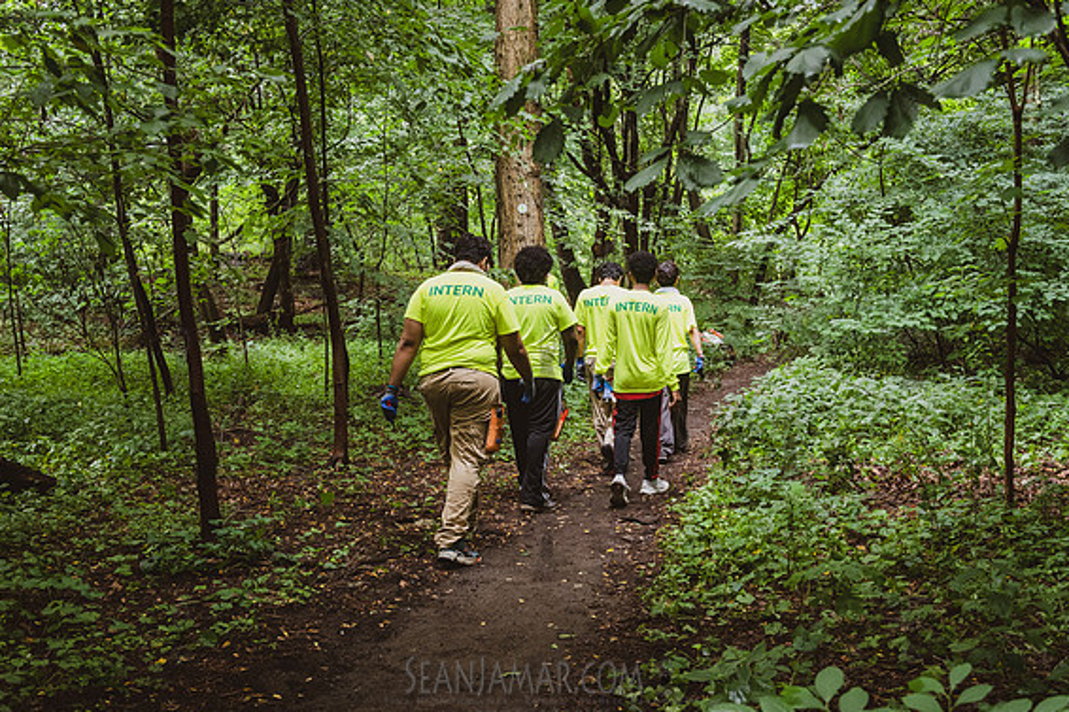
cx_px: 546
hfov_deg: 49.6
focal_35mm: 39
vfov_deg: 34.2
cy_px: 356
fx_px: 1158
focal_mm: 38
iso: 2000
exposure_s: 1/400
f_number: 4
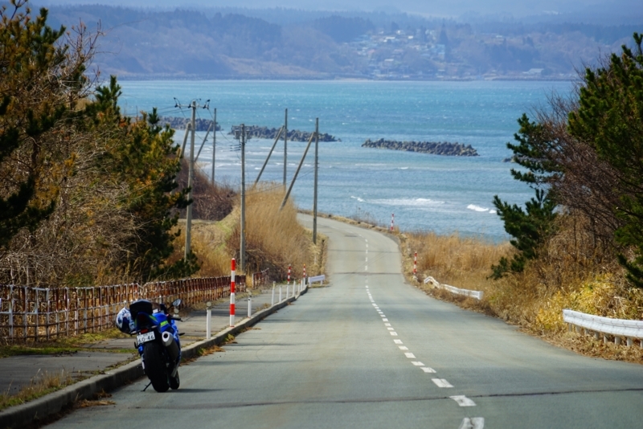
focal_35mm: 240
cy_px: 214
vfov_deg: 5.7
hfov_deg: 8.6
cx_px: 322
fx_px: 4288
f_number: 8
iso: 100
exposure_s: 1/320
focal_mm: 240
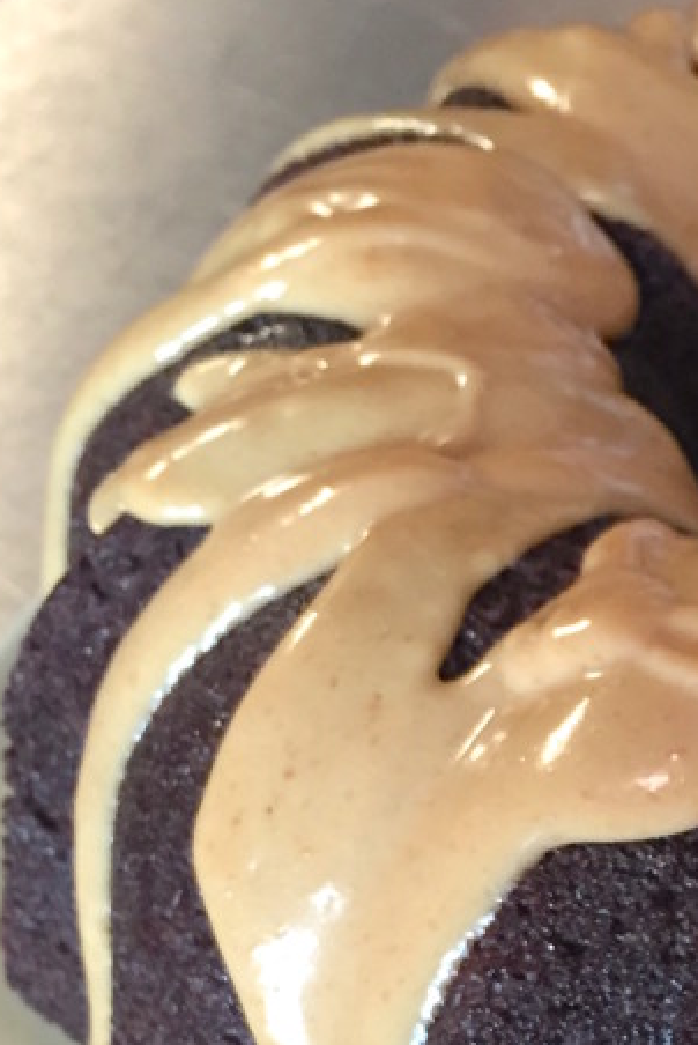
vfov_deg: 24.8
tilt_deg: -45.4
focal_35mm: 80
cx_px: 964
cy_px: 876
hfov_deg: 16.0
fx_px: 2323
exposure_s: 1/30
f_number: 2.2
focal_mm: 4.15
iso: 125
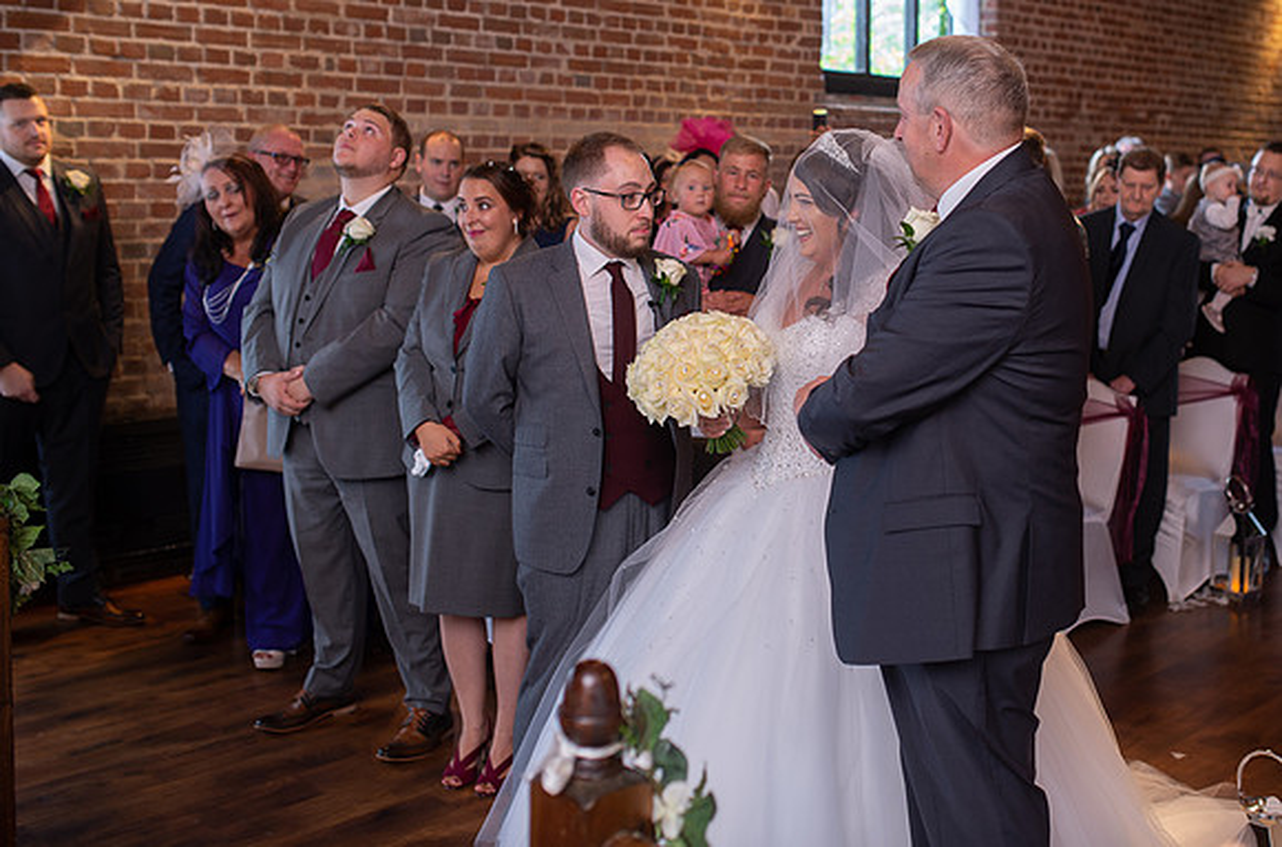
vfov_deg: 29.4
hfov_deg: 43.1
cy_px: 297
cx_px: 825
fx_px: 1604
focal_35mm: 45
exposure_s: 1/100
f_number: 2.5
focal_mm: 35
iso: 400
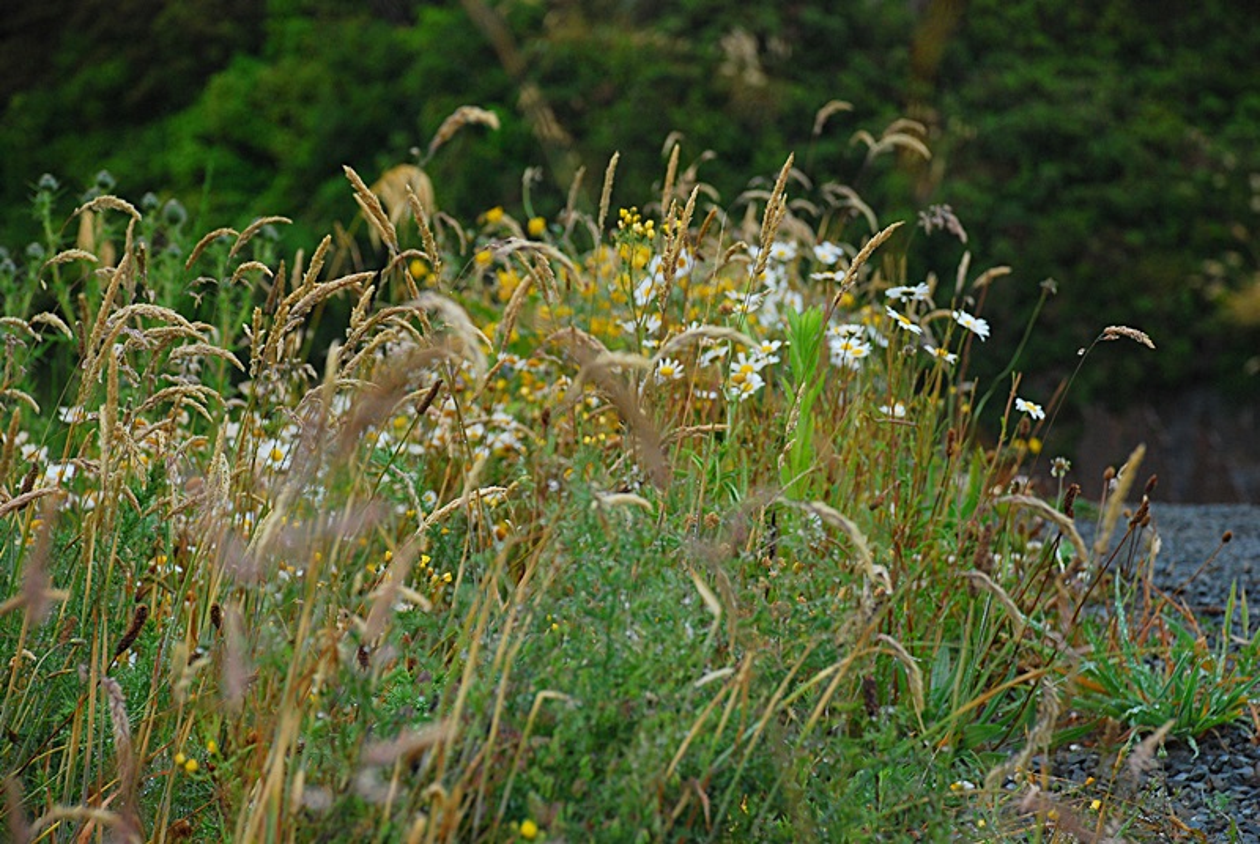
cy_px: 422
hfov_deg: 17.0
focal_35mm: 120
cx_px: 630
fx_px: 4206
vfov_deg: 11.5
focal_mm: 80
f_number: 5.6
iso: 400
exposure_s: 1/40
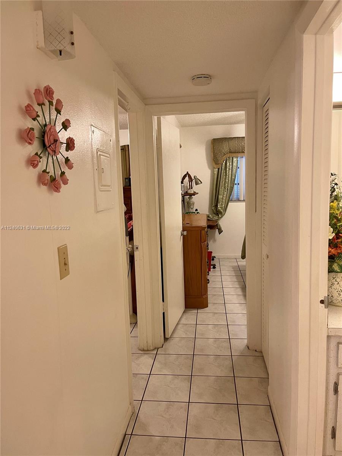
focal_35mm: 26
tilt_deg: -6.1
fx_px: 343
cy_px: 228
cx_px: 171
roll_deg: +1.4
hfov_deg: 53.1
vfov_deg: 67.3
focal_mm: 5.1
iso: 200
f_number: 1.6
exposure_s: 1/60
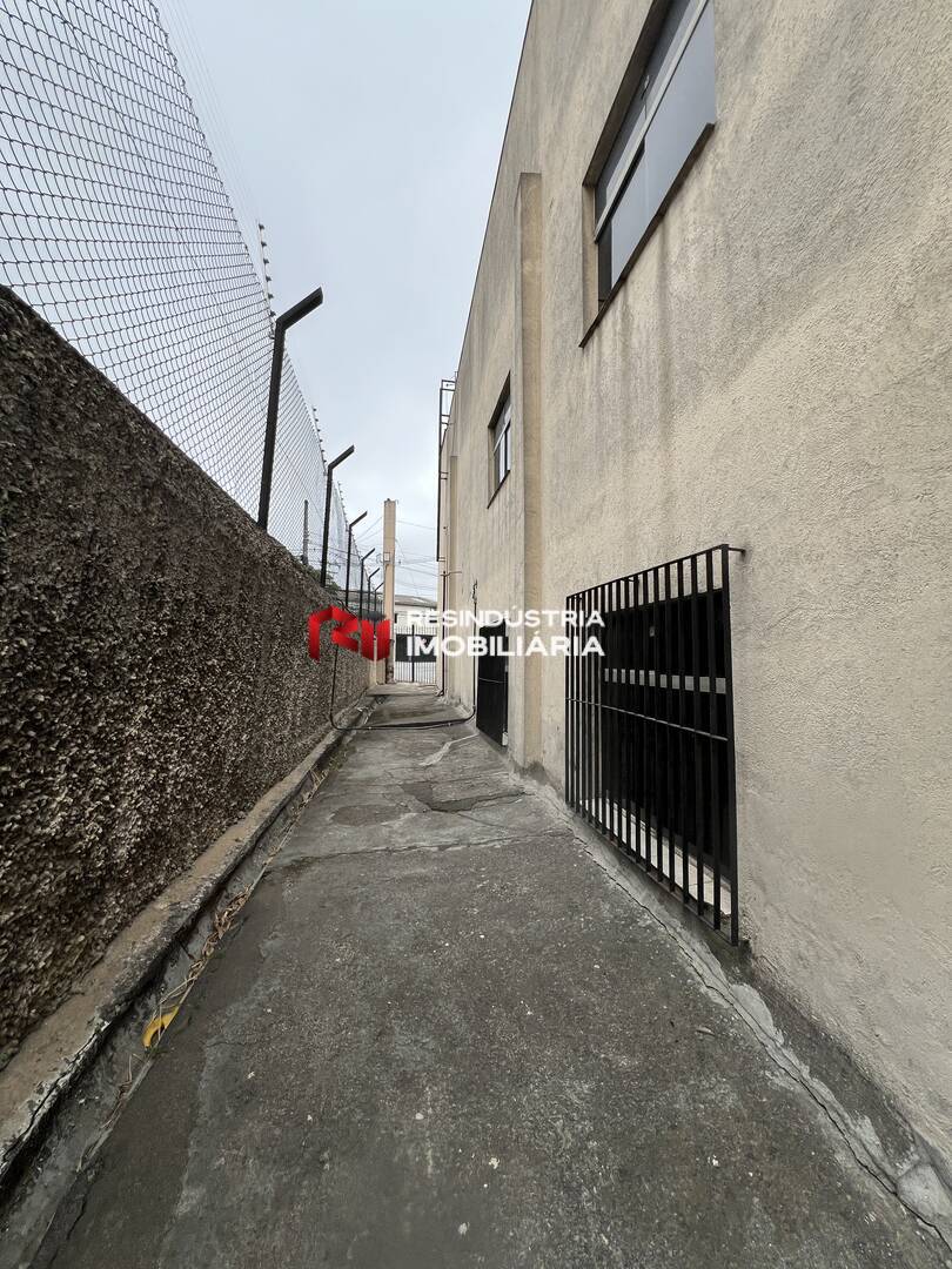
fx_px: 477
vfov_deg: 106.2
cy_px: 634
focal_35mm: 13
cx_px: 476
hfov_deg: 89.9
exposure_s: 1/960
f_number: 1.8
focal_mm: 1.57
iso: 32
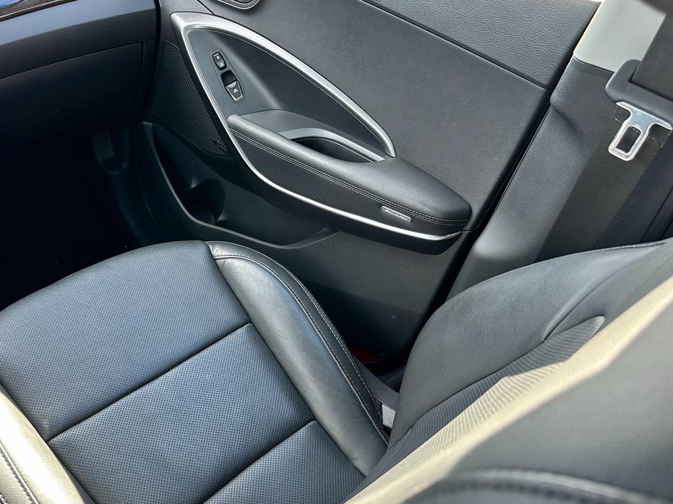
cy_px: 251
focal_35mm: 33
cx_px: 231
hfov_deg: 54.4
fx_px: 641
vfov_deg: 42.9
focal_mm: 6.86
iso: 100
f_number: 1.78
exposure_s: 1/121
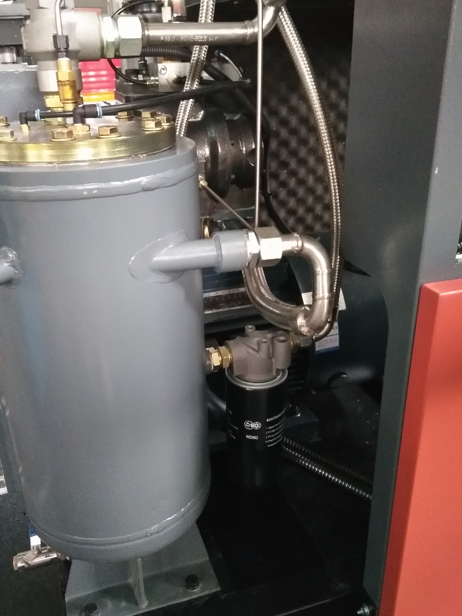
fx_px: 427
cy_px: 321
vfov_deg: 71.6
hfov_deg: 56.8
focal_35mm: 24
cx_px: 215
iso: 880
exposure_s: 1/25
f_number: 2.2
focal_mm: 3.66
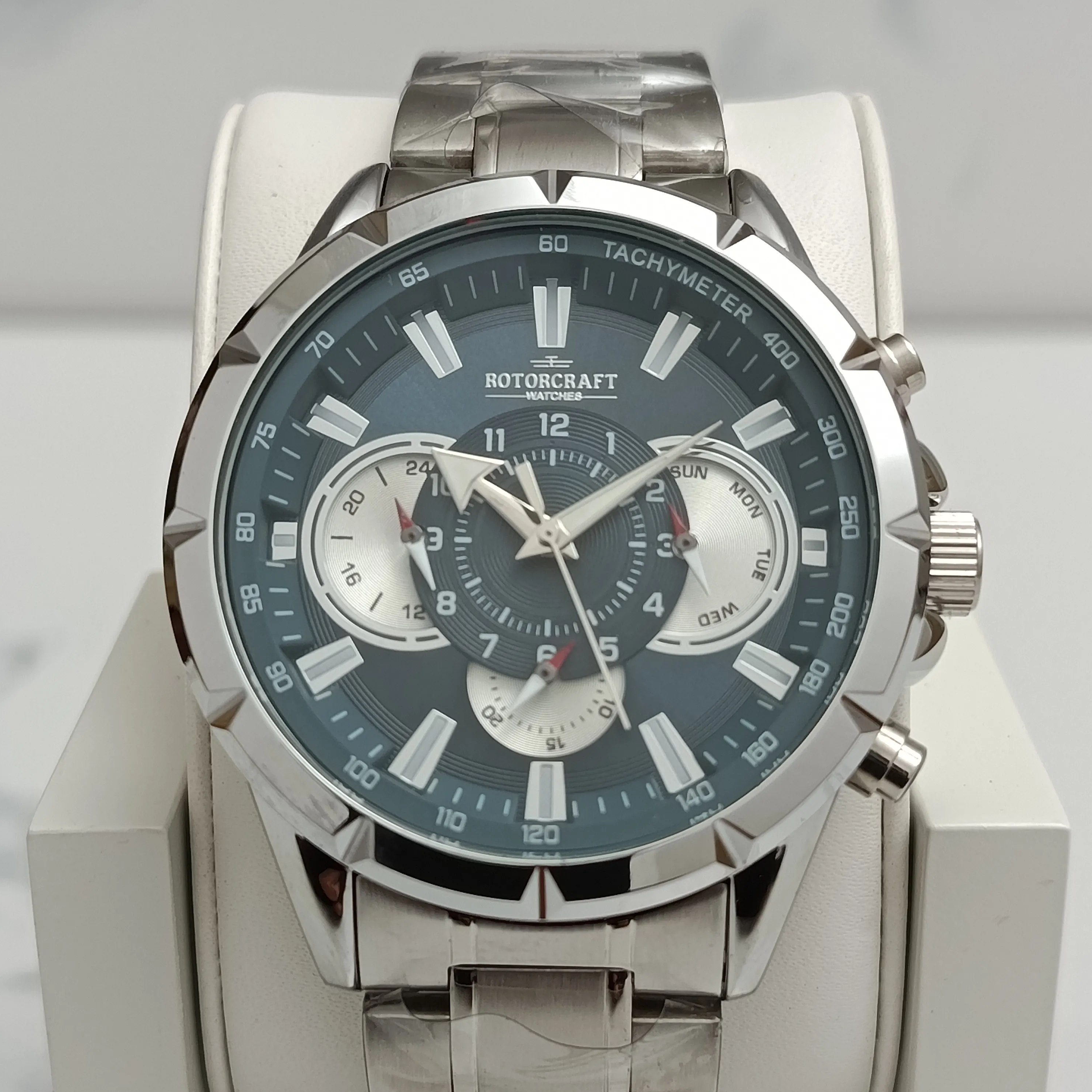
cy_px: 621
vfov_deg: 30.0
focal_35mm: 57
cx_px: 546
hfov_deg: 30.0
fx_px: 2034
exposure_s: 1/100
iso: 345
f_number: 1.7
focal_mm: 5.24
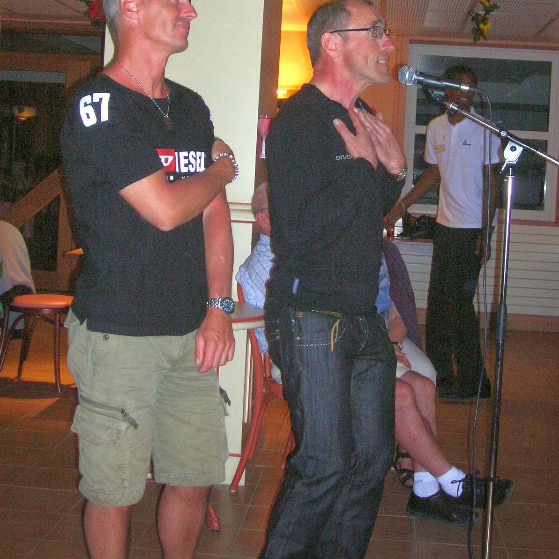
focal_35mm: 64
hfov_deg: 26.9
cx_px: 279
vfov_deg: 26.8
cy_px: 208
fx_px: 1169
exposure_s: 1/60.1
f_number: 3.4
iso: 200
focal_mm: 9
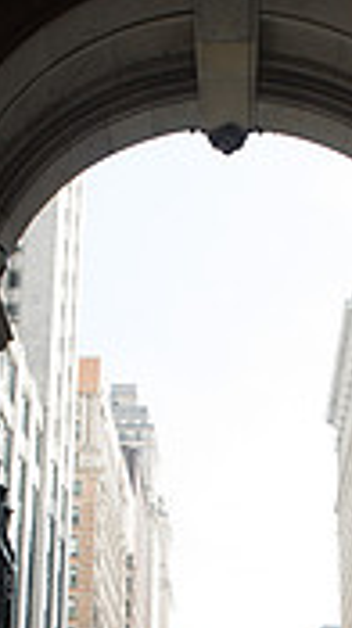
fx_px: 1165
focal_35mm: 70
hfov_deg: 17.2
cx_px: 205
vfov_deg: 28.0
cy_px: 657
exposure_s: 1/640
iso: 800
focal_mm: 26
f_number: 5
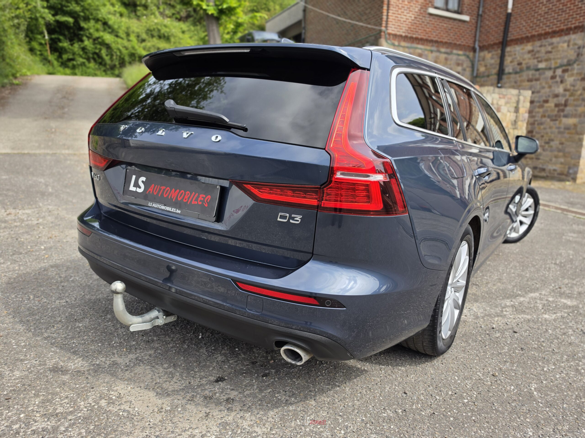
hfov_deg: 73.9
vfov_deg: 58.9
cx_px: 292
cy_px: 219
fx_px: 389
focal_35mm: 23
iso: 64
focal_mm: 6.5
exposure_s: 1/1737
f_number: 1.4
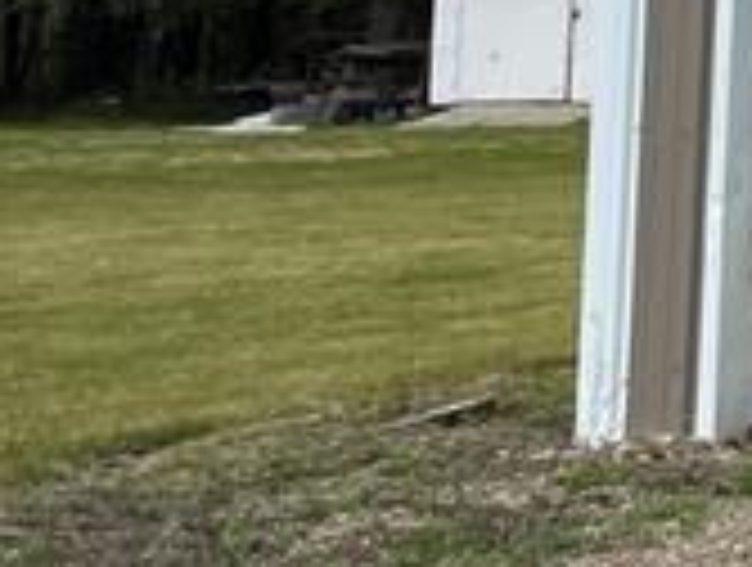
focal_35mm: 159
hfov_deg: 9.5
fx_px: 3462
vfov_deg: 9.0
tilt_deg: +4.4
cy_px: -418
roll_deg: -0.1
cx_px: 2288
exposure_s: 1/3745
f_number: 1.6
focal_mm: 5.1
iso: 50
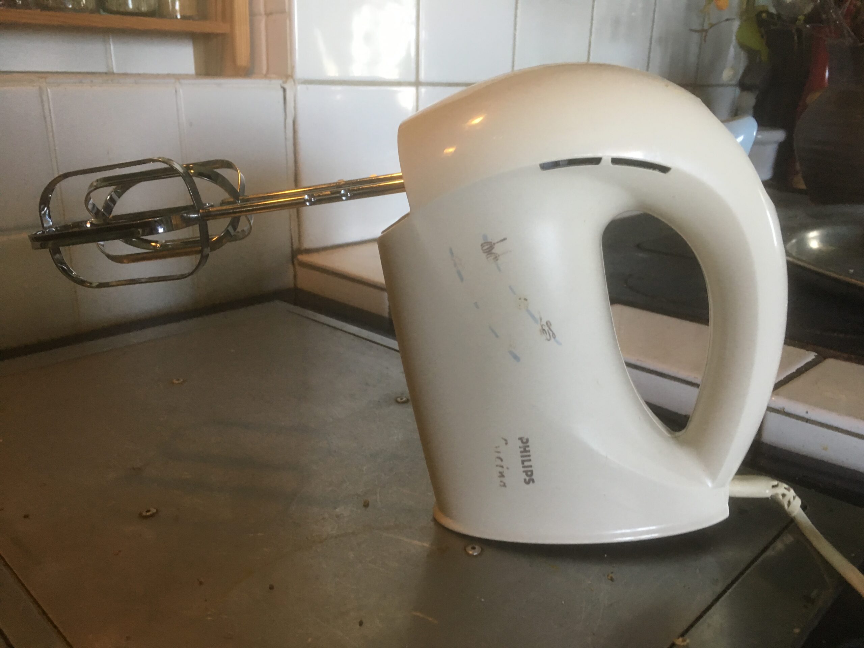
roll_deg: -2.2
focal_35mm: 29
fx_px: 724
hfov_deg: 61.7
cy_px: 324
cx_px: 432
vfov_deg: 48.2
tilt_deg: -17.9
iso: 125
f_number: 2.2
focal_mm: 4.15
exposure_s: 1/33
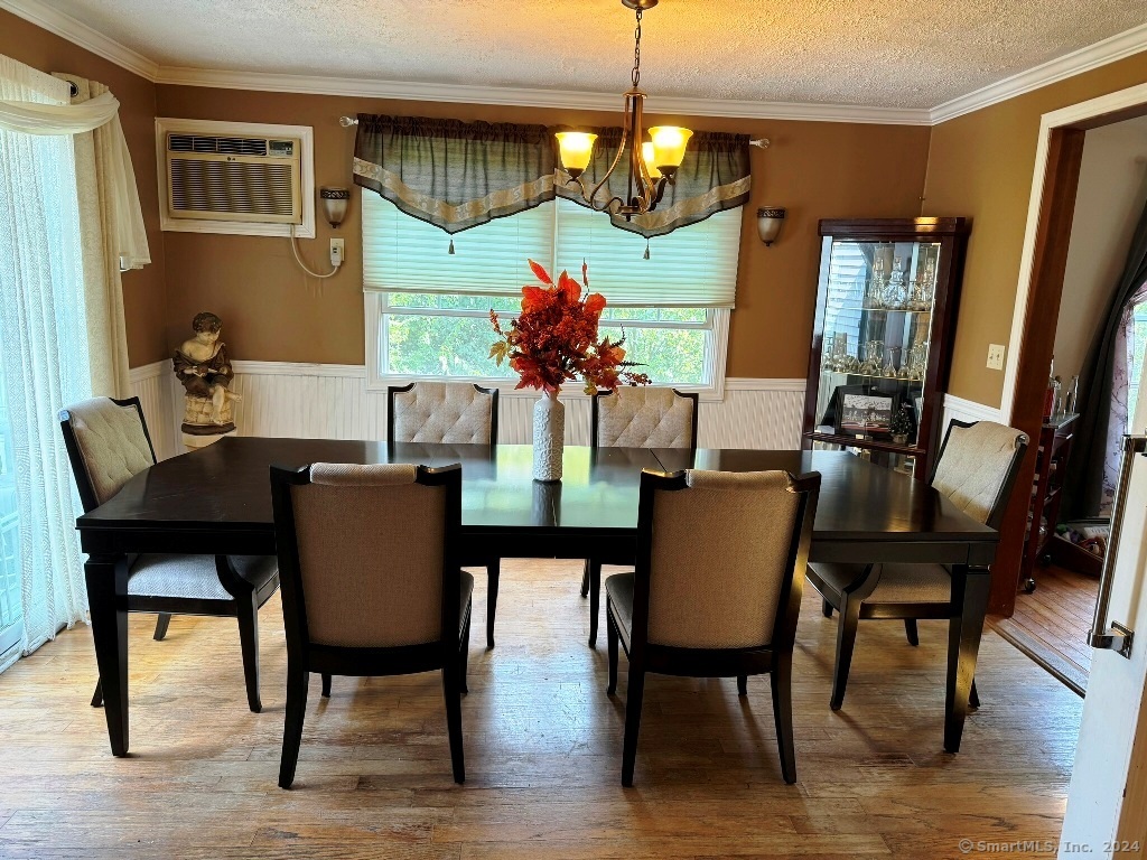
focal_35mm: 24
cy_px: 430
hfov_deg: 71.6
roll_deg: -1.9
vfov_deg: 56.8
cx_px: 574
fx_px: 795
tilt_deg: -11.9
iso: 125
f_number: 1.78
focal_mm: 6.76
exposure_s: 1/120
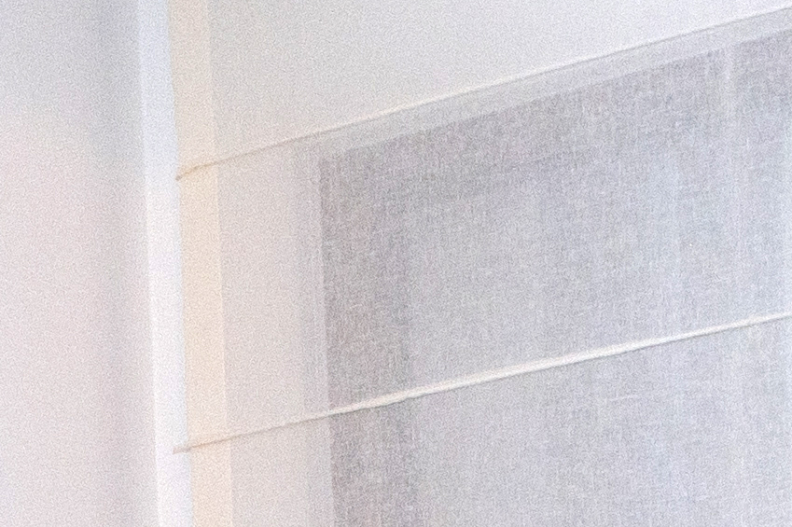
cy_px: 1506
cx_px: 254
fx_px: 3760
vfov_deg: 7.2
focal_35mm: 171
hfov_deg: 12.0
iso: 400
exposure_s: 1/60
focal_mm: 24
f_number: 6.3
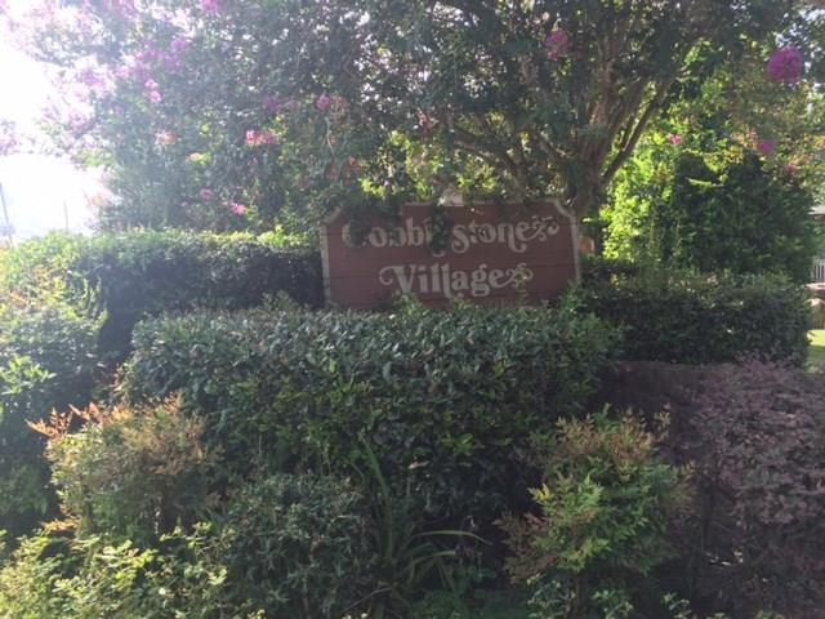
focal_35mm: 29
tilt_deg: -3.7
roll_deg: -0.6
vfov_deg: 48.2
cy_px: 310
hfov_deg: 61.7
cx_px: 412
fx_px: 691
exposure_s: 1/332
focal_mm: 4.15
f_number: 2.2
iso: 32
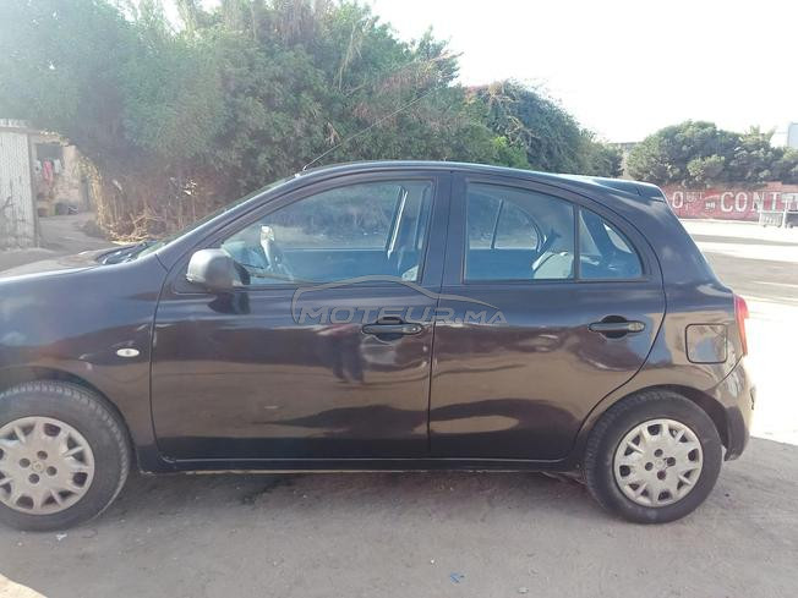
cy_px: 299
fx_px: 622
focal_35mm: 27
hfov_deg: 65.3
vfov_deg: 51.4
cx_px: 399
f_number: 2.2
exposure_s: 1/376
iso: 117
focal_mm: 3.73
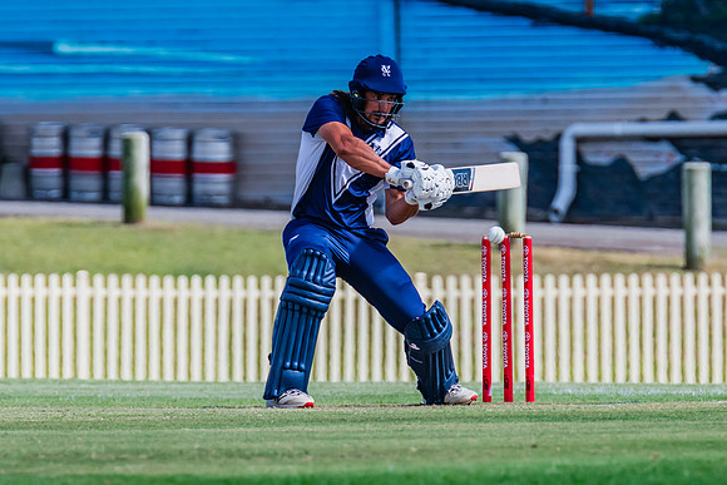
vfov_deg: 1.4
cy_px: 184
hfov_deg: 2.2
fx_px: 19285
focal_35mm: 955
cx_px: 405
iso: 800
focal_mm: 600
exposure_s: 1/2000
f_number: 9
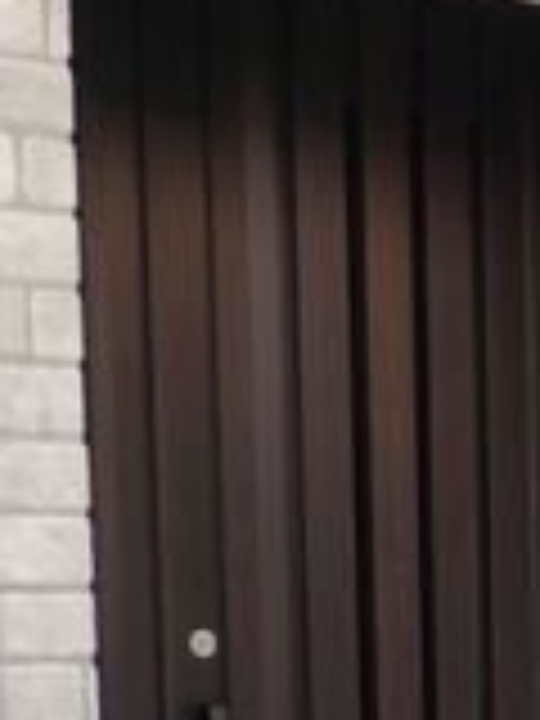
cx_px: 792
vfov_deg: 18.8
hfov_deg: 13.9
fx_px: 2080
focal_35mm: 100
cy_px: 806
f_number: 4.1
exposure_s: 1/80
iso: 125
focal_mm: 4.5
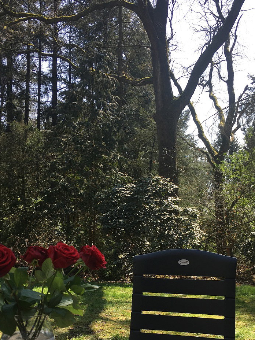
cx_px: 138
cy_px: 236
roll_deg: -1.0
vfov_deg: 43.9
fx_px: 413
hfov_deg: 34.3
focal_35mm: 42
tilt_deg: +0.2
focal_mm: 4.15
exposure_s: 1/466
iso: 25
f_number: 2.2
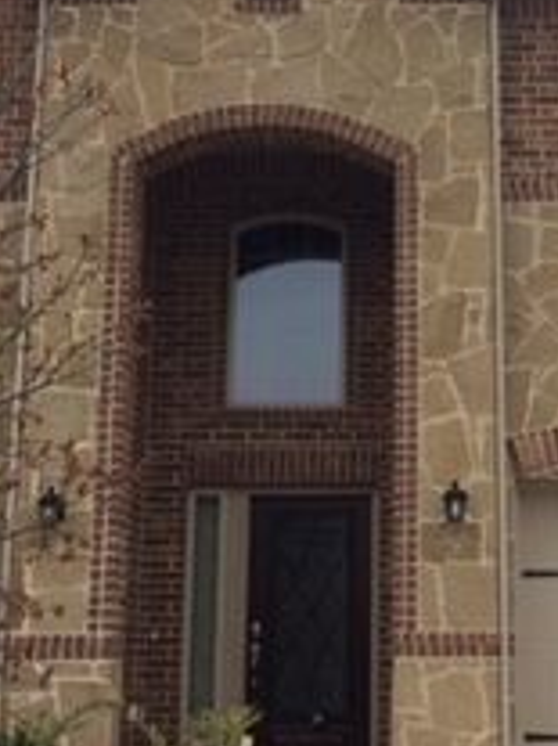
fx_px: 1506
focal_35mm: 70
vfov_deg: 27.8
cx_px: 436
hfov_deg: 20.8
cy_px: 330
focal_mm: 4.15
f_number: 2.2
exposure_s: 1/1414
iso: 32
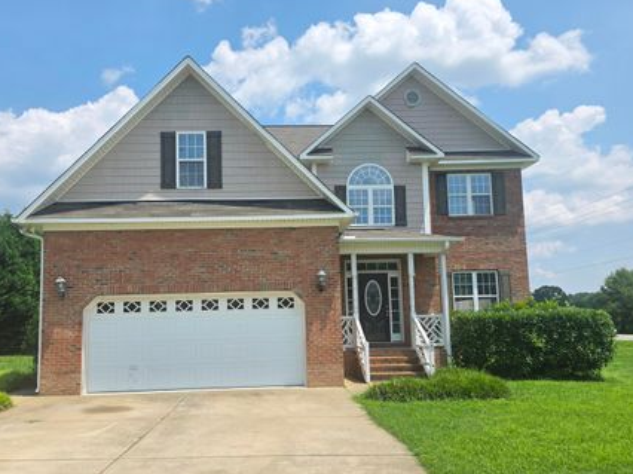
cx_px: 287
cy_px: 267
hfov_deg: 65.2
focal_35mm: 27
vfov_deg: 51.2
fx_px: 493
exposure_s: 1/5017
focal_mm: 6.3
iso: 80
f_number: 1.7
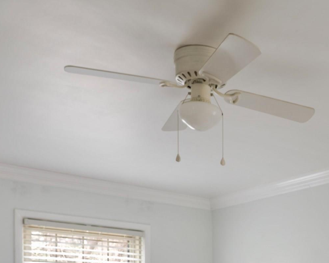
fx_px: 523
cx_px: 303
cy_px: 316
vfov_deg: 25.4
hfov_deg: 32.9
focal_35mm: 54
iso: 2000
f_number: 8
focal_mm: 18.6
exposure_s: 1/4
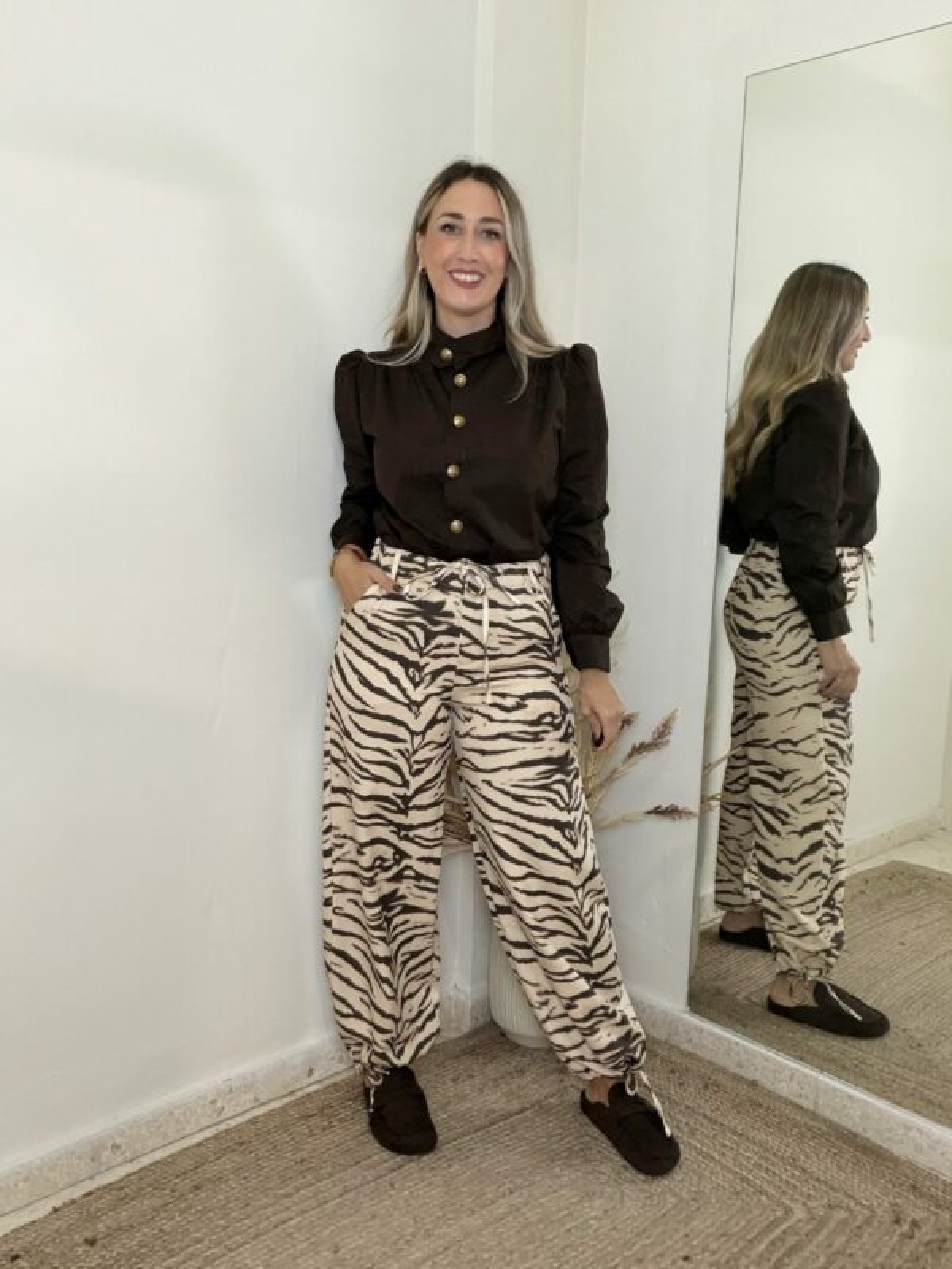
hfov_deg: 46.8
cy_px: 634
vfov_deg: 60.0
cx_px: 476
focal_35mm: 30
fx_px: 1100
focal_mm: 2.71
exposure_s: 1/60
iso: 160
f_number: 1.9
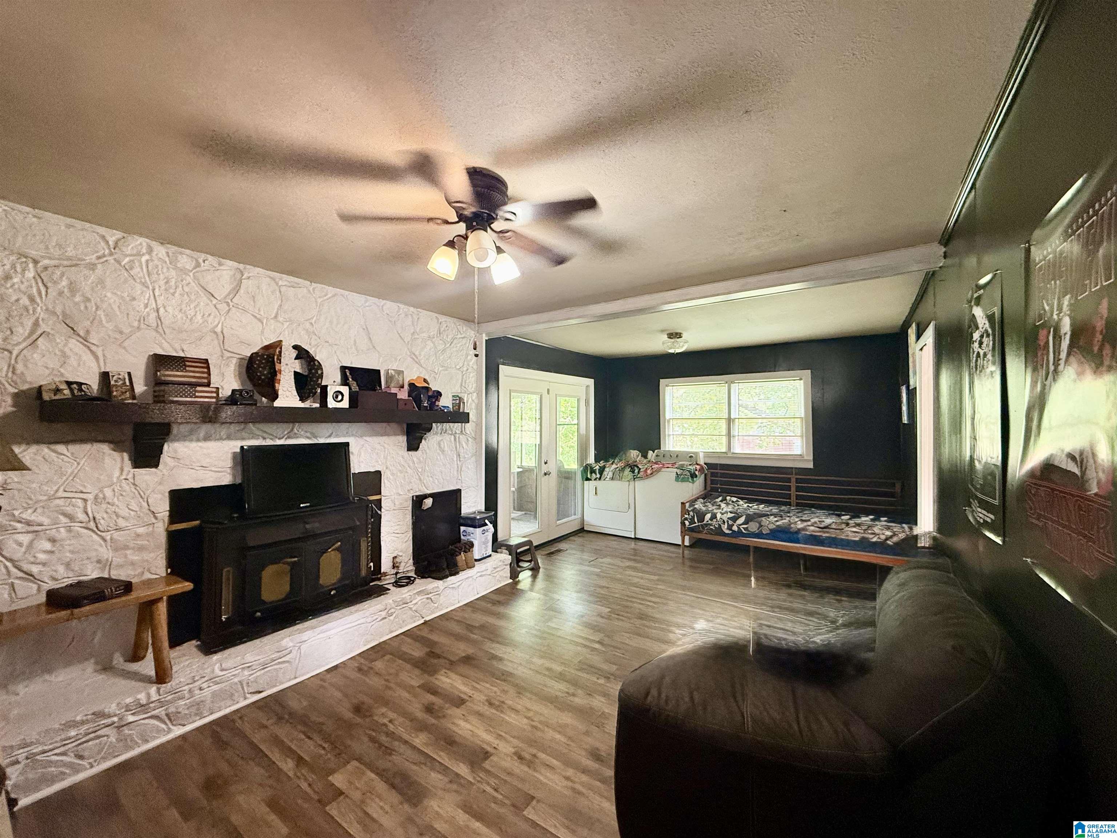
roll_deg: +0.2
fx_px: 452
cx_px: 558
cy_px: 419
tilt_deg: +1.5
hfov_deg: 102.1
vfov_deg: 85.7
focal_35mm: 14
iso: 400
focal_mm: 2.22
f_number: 2.2
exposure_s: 1/60
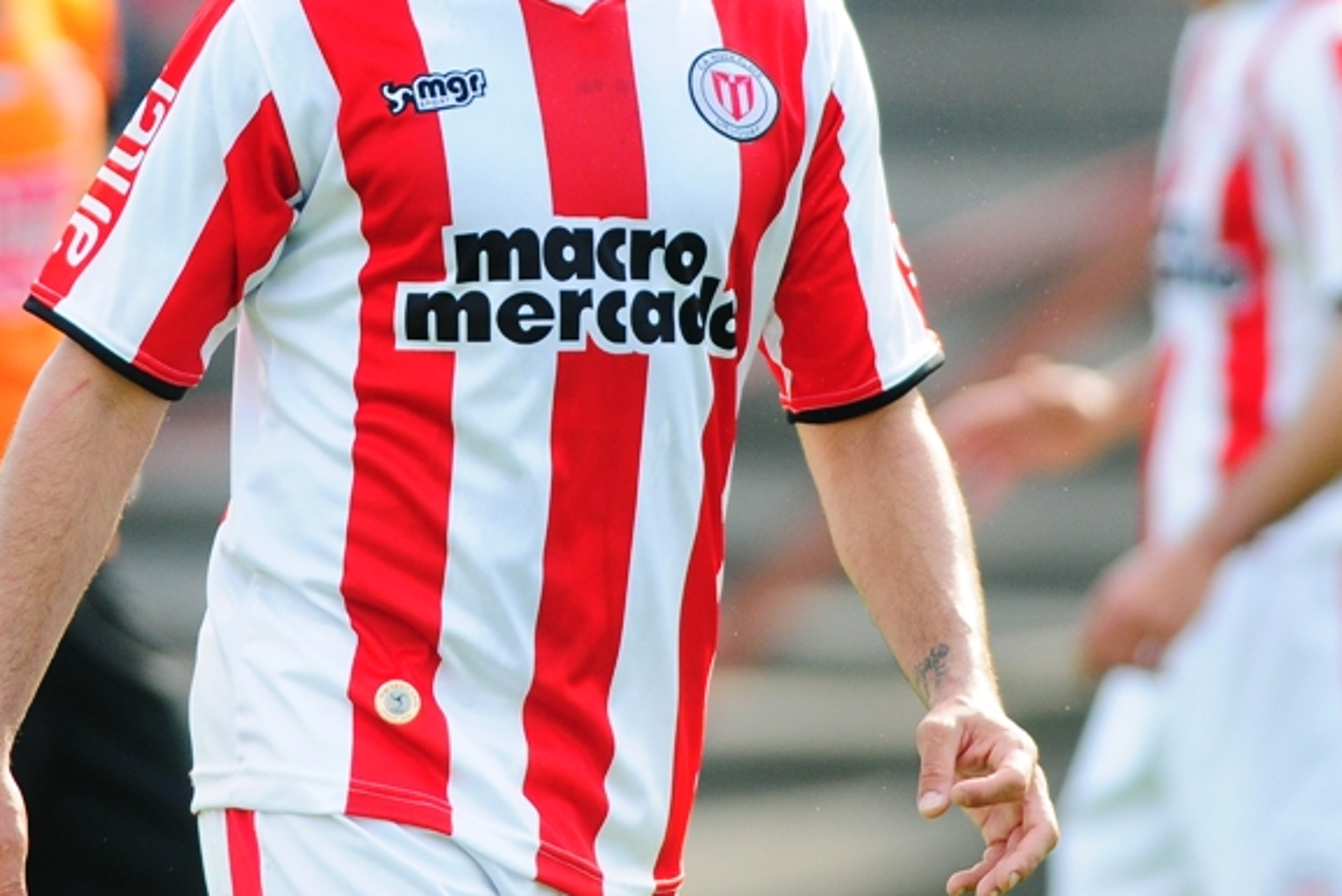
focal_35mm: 799
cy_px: 232
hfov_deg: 2.6
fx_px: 29791
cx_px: 679
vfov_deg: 1.7
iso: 320
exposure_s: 1/1000
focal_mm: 300
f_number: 3.5
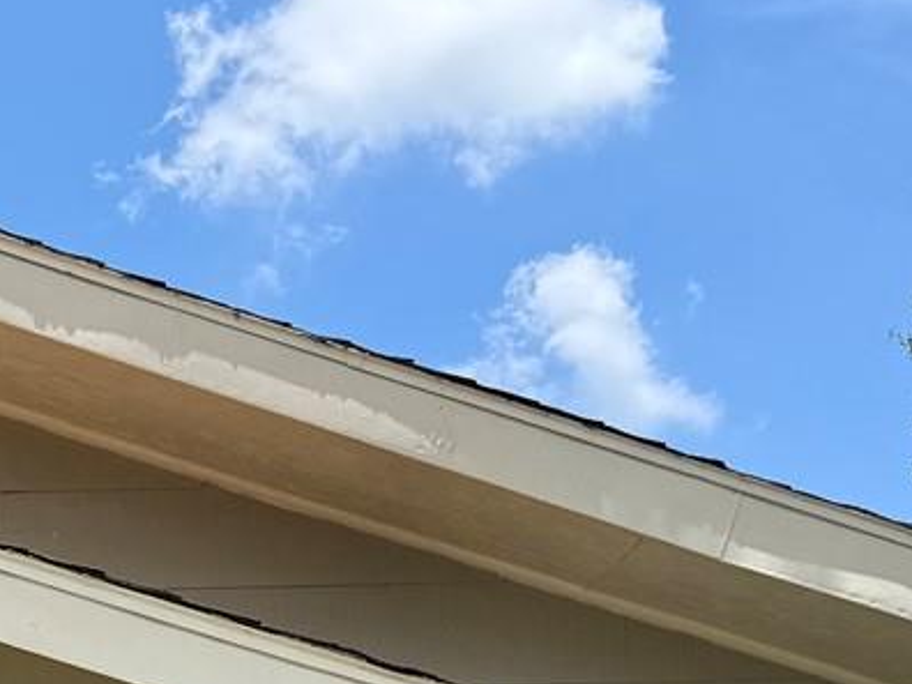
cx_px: -297
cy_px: 1172
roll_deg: -0.1
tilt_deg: +2.7
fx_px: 2556
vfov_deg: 13.8
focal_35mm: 97
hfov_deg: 18.7
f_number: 1.78
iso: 80
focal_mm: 6.76
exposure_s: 1/2907
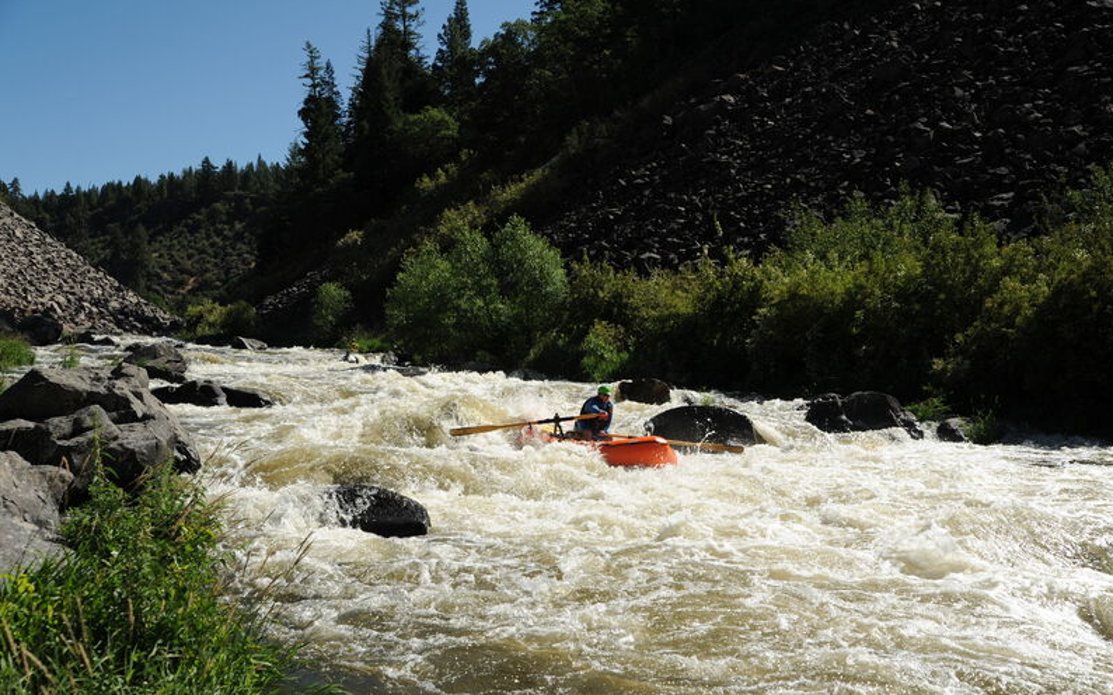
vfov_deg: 32.8
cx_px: 559
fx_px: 1183
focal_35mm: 39
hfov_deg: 50.4
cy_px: 352
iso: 200
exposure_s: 1/1250
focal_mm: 38
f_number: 6.3
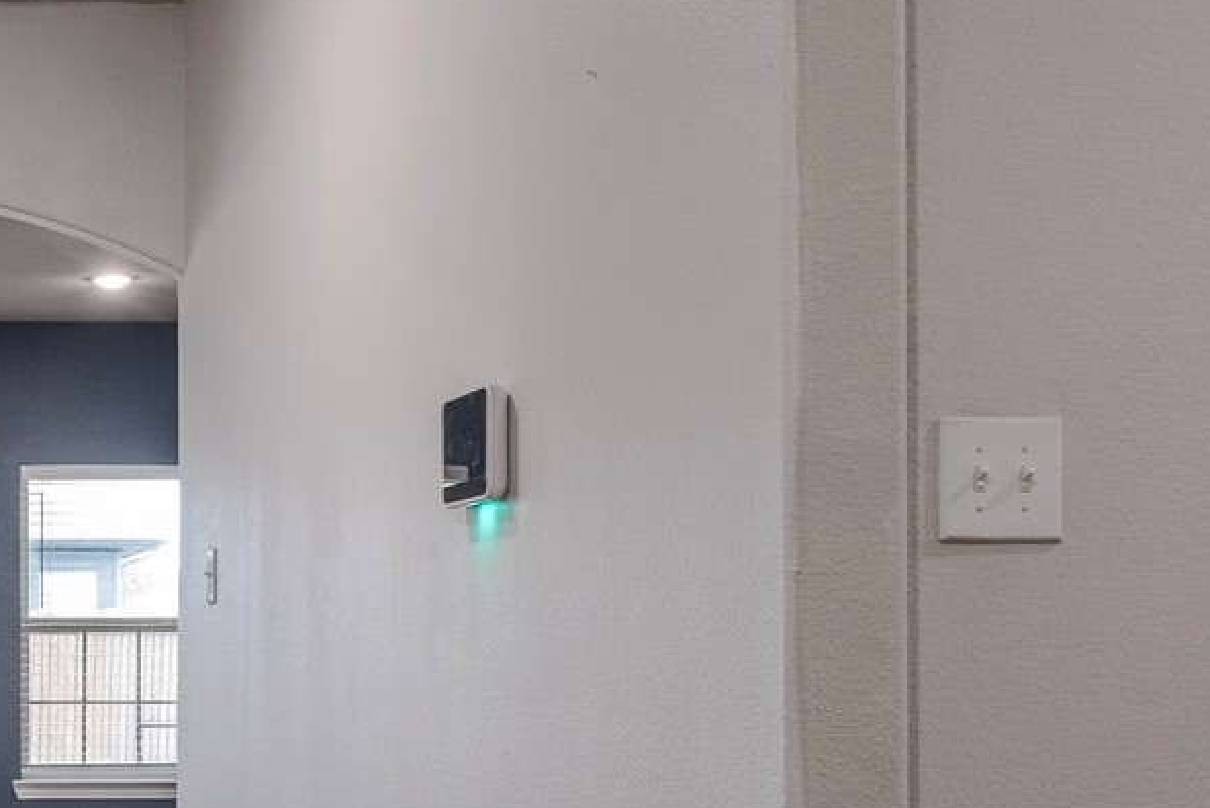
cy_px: 714
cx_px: -159
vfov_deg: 20.2
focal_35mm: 66
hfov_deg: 27.6
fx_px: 2219
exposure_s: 1/8
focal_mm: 12
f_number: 7.1
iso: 320
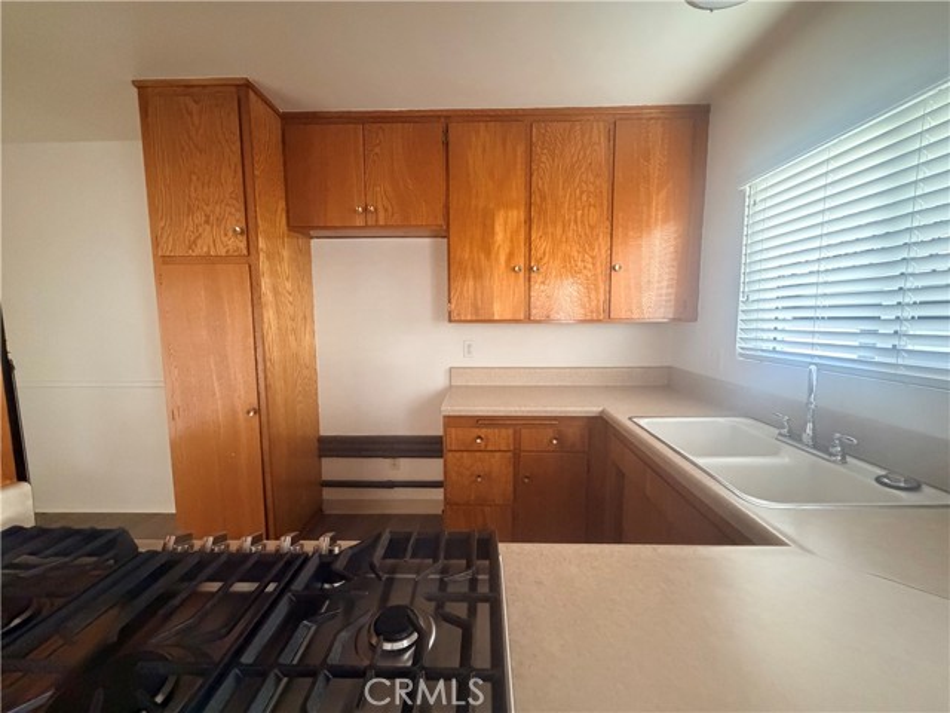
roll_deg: +0.7
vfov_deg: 85.7
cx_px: 475
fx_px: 384
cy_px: 356
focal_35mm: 14
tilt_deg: -6.2
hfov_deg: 102.1
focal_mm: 2.22
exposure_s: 1/60
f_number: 2.2
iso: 1000
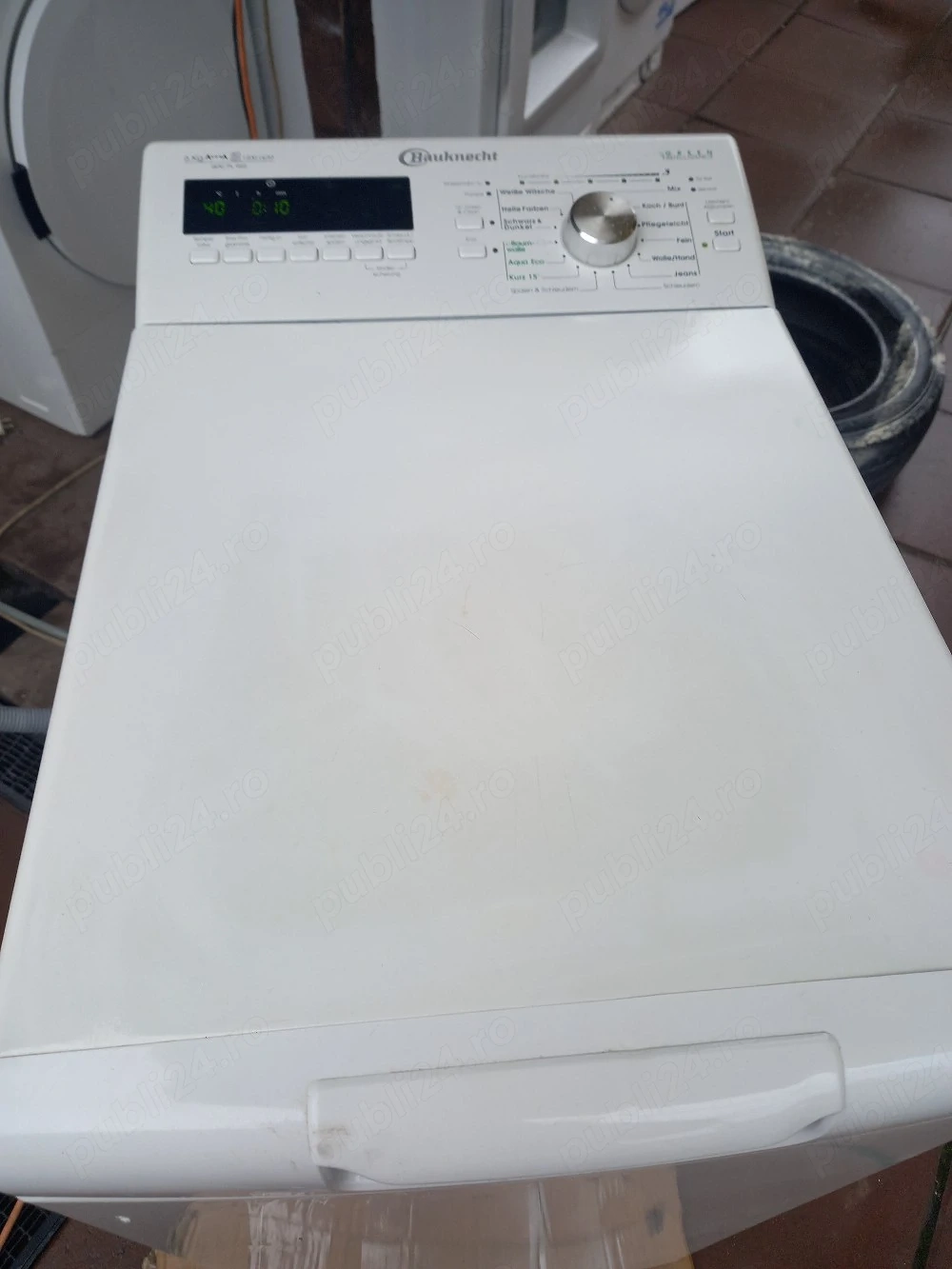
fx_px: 917
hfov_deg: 54.9
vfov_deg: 69.4
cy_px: 634
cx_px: 476
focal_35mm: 25
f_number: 2
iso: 40
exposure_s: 1/50.3
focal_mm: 4.6
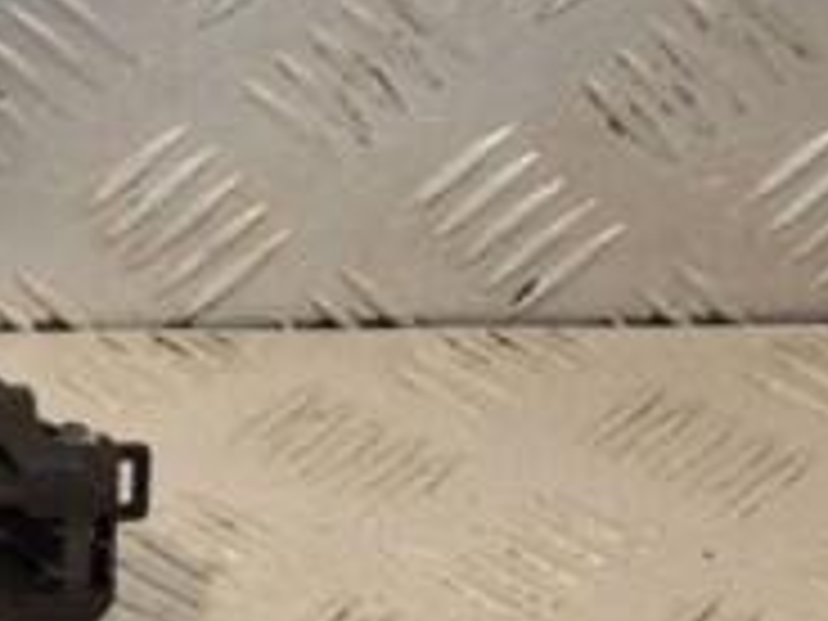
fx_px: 5621
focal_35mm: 235
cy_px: 446
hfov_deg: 8.2
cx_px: -468
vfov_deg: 6.3
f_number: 7.1
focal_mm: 50
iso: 800
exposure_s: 1/200
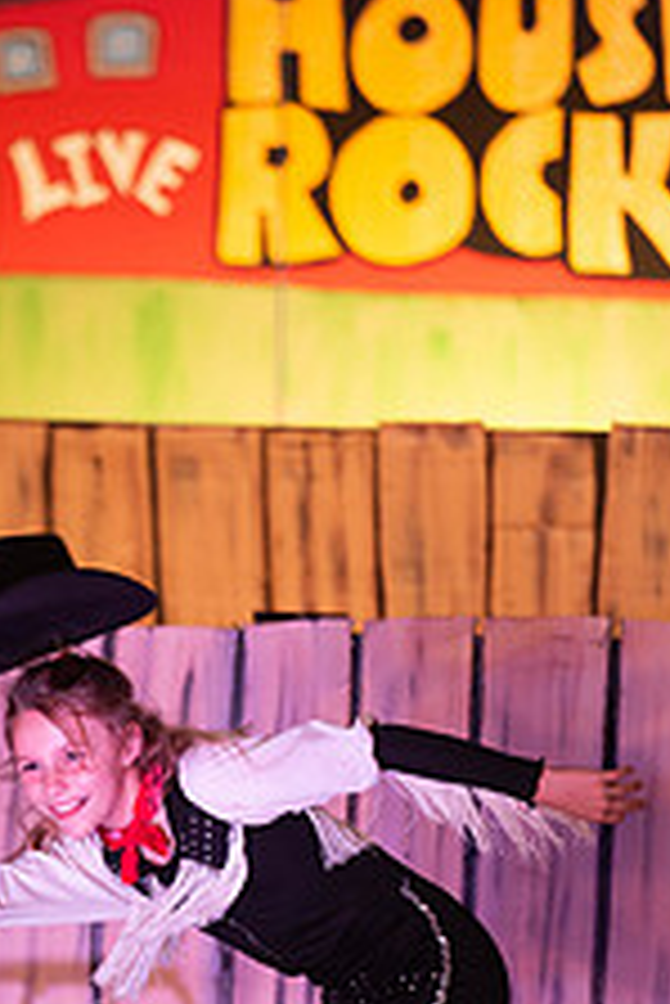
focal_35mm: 353
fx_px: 9839
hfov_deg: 3.9
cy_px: 797
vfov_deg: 5.8
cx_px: 148
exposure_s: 1/200
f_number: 2.8
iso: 500
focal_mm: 175
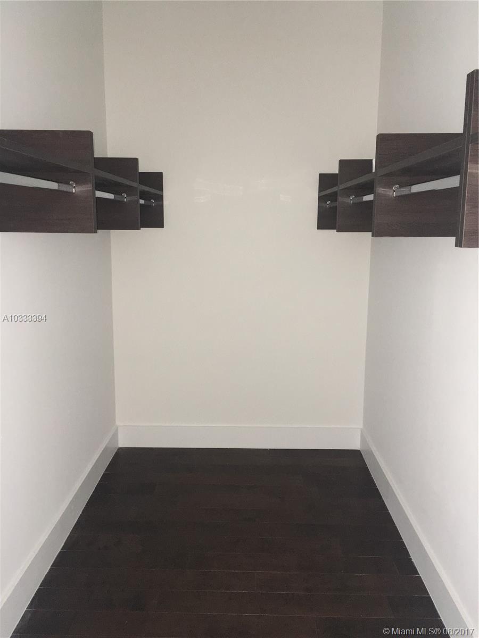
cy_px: 319
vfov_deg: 61.7
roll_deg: -0.5
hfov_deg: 48.2
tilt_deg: -8.6
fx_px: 535
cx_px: 240
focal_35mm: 29
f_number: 2.2
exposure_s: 1/16
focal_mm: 4.15
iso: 125
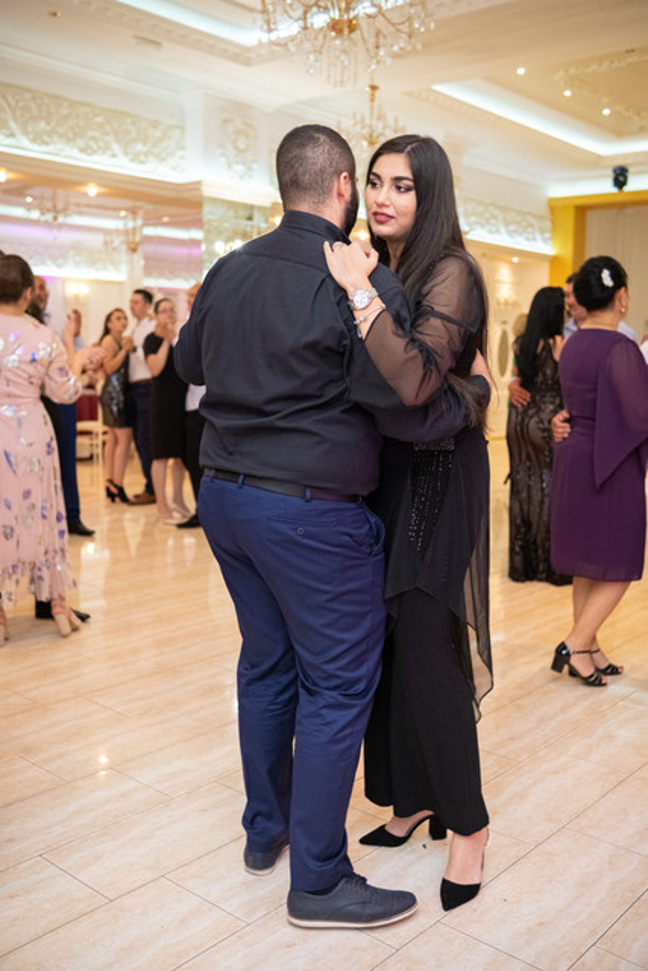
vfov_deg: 54.4
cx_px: 324
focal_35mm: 35
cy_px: 486
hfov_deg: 37.9
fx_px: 944
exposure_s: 1/125
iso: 1600
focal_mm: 23
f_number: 2
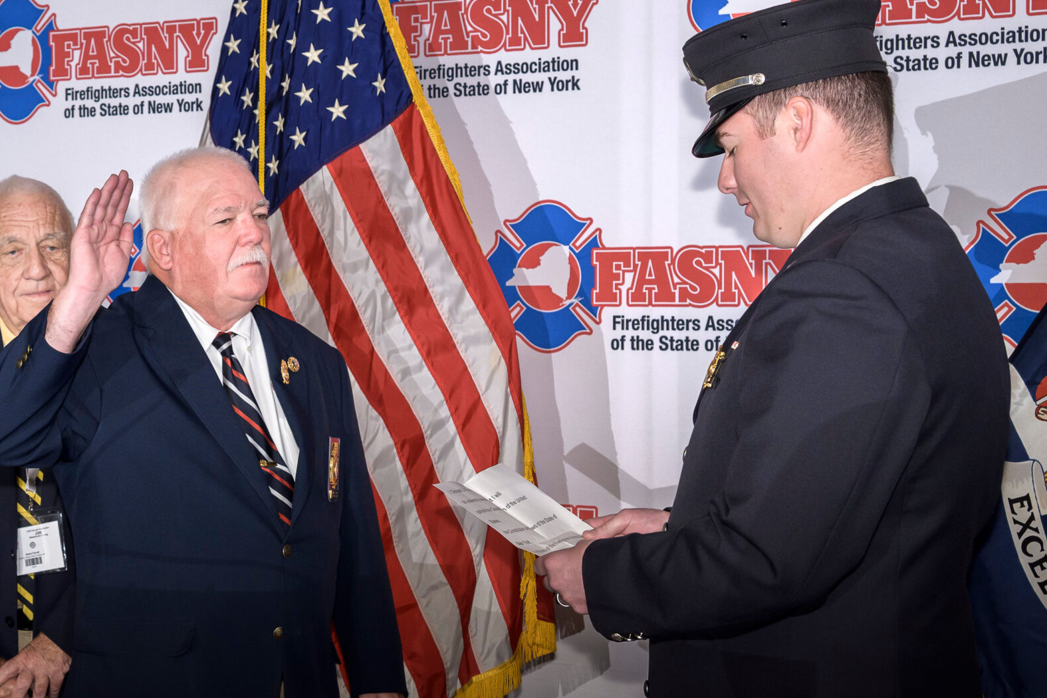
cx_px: 212
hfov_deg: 30.2
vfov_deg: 20.9
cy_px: 364
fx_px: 1890
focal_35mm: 65
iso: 1600
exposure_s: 1/160
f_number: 5
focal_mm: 40
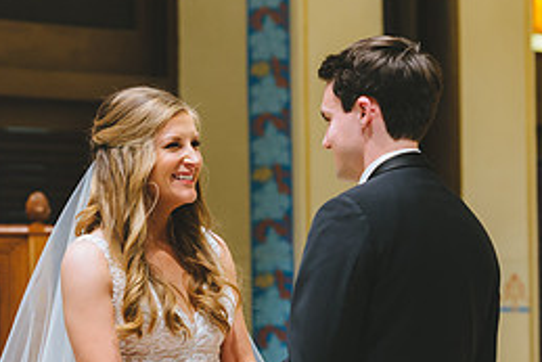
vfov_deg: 4.6
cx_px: 185
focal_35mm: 297
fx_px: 4474
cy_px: 366
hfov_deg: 6.9
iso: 2000
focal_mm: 130
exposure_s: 1/125
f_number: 4.5
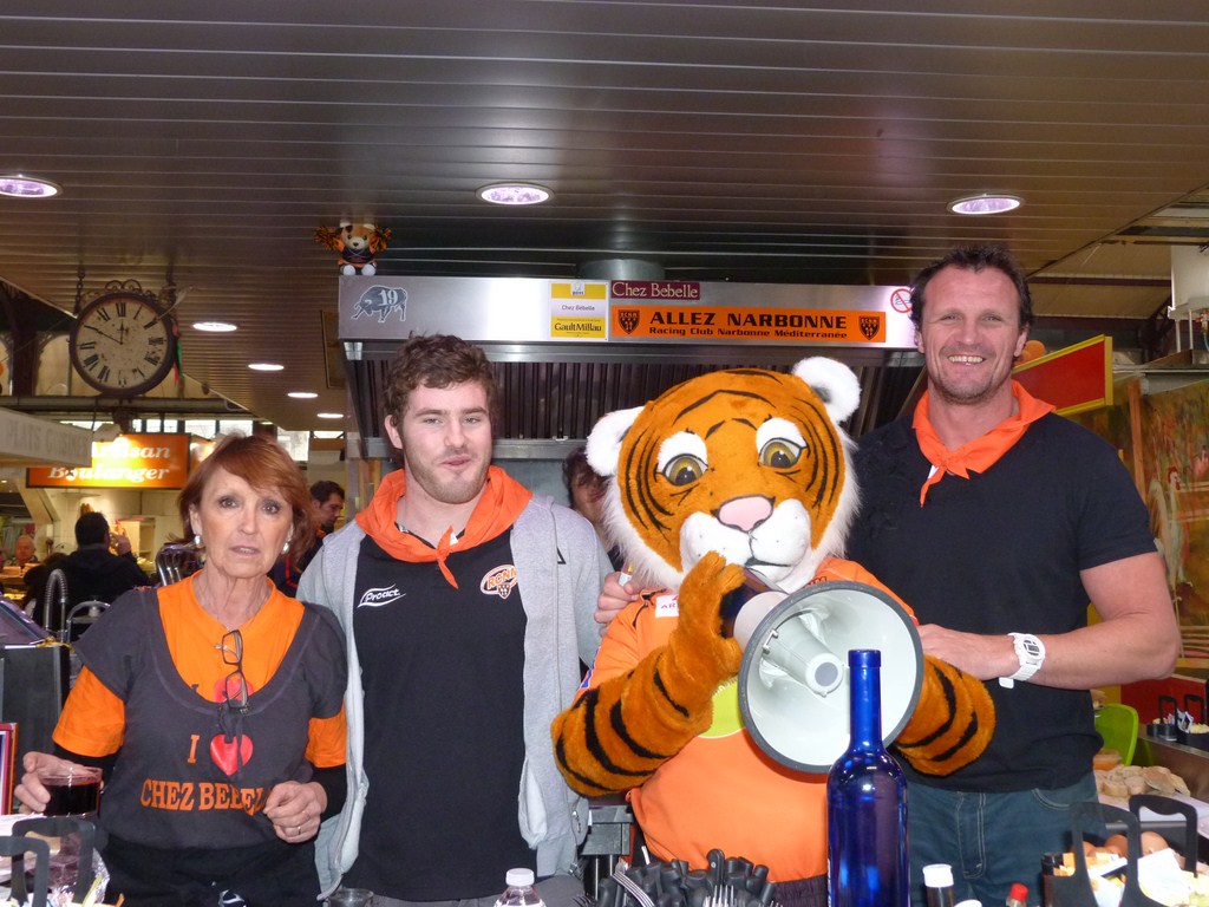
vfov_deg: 39.7
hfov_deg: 51.4
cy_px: 454
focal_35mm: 36
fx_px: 1257
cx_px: 604
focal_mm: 6.5
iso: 200
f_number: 3.1
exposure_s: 1/60
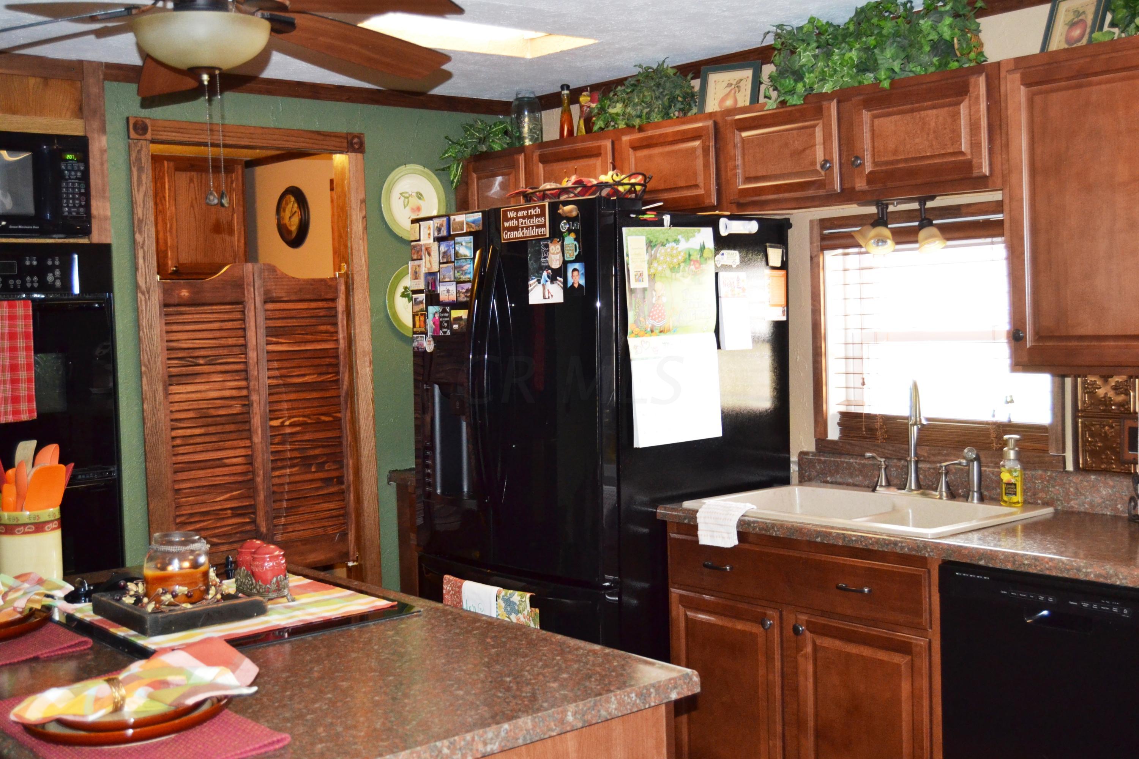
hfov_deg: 49.6
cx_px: 570
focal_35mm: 39
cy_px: 380
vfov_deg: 34.2
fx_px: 1234
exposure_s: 1/60
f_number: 4
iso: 1250
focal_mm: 26
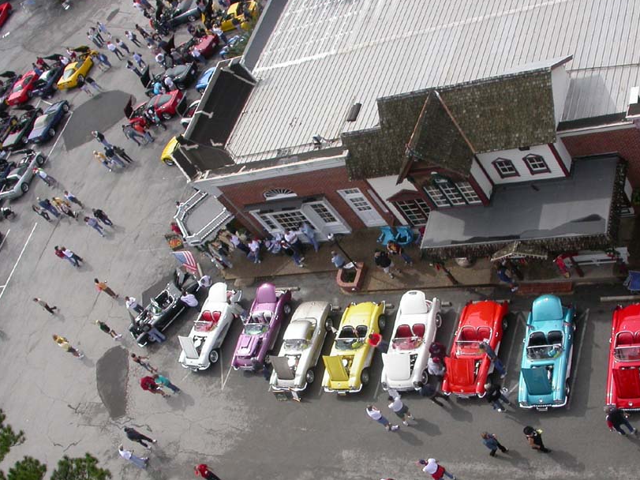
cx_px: 364
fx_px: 887
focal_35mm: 48
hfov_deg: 39.6
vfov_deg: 30.2
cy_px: 294
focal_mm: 7.85
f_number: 6.7
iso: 100
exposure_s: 1/285
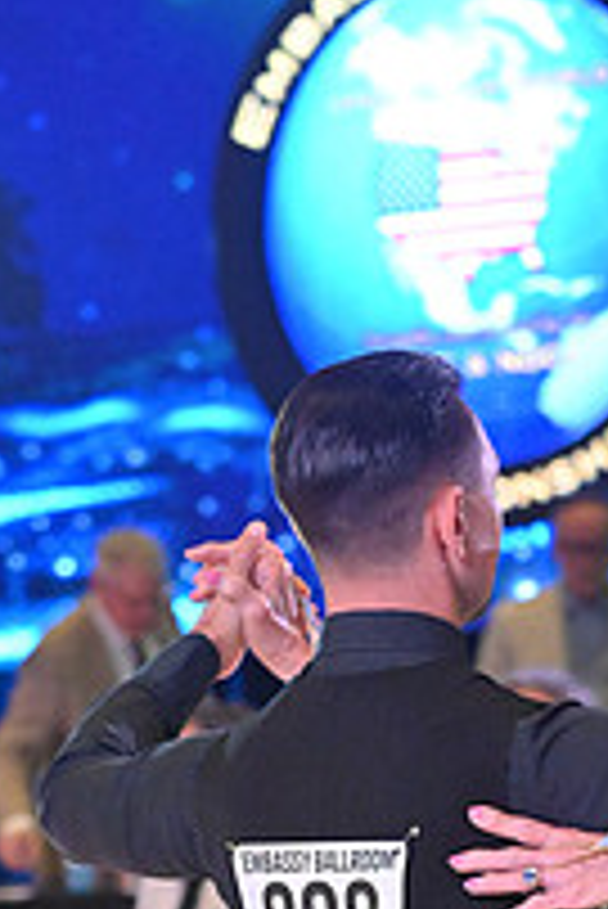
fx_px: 8143
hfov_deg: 4.3
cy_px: 1184
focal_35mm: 322
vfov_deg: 6.3
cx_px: 669
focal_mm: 112
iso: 5000
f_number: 5.6
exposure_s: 1/400
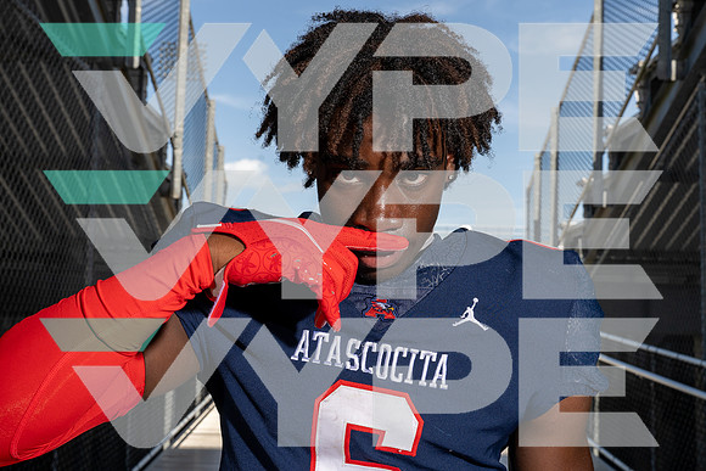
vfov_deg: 31.2
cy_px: 236
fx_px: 843
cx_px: 353
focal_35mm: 43
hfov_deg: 45.4
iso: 160
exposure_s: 1/250
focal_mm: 43
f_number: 10
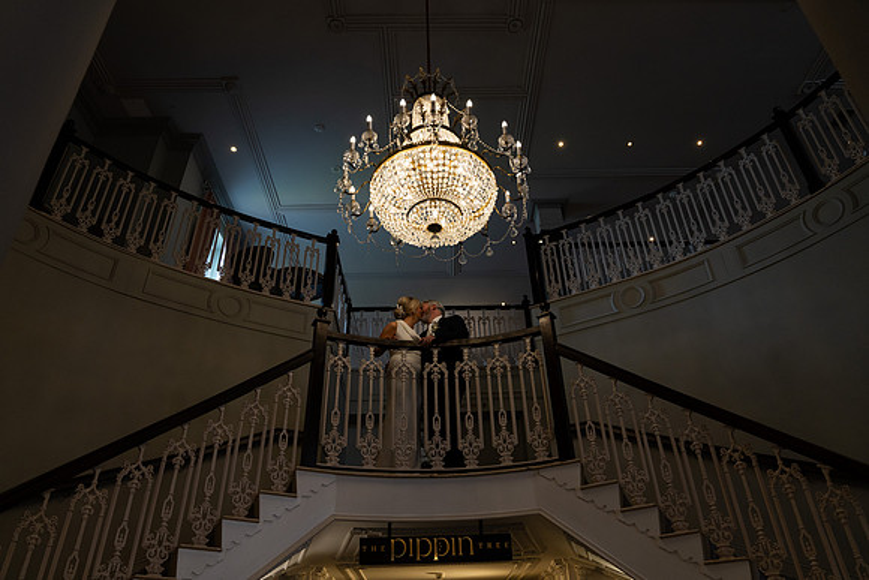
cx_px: 434
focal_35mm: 24
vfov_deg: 53.2
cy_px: 290
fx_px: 579
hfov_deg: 73.7
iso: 1000
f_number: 4
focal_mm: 24
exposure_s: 1/160
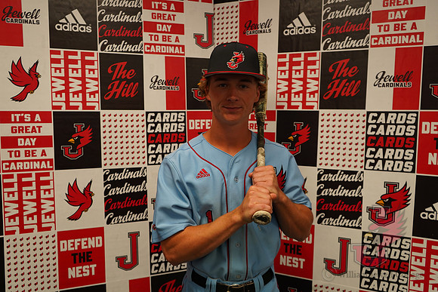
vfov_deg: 45.0
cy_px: 146
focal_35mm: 29
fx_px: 353
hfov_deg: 63.6
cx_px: 219
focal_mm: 29
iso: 800
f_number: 4
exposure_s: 1/160
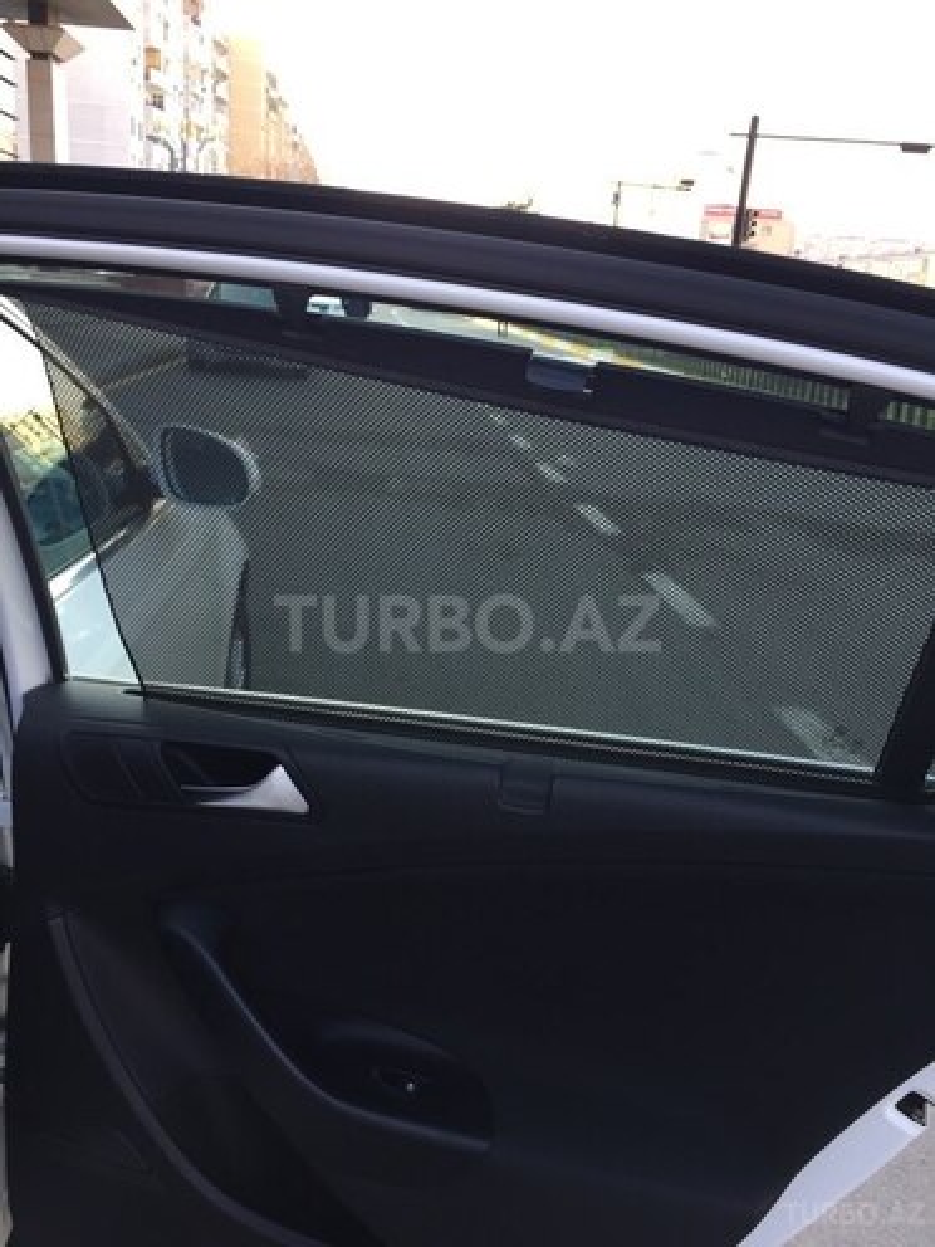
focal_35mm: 29
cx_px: 468
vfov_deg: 61.7
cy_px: 624
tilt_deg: -15.1
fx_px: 1044
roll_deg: -2.7
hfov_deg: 48.2
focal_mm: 4.15
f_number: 2.2
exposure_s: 1/119
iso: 32
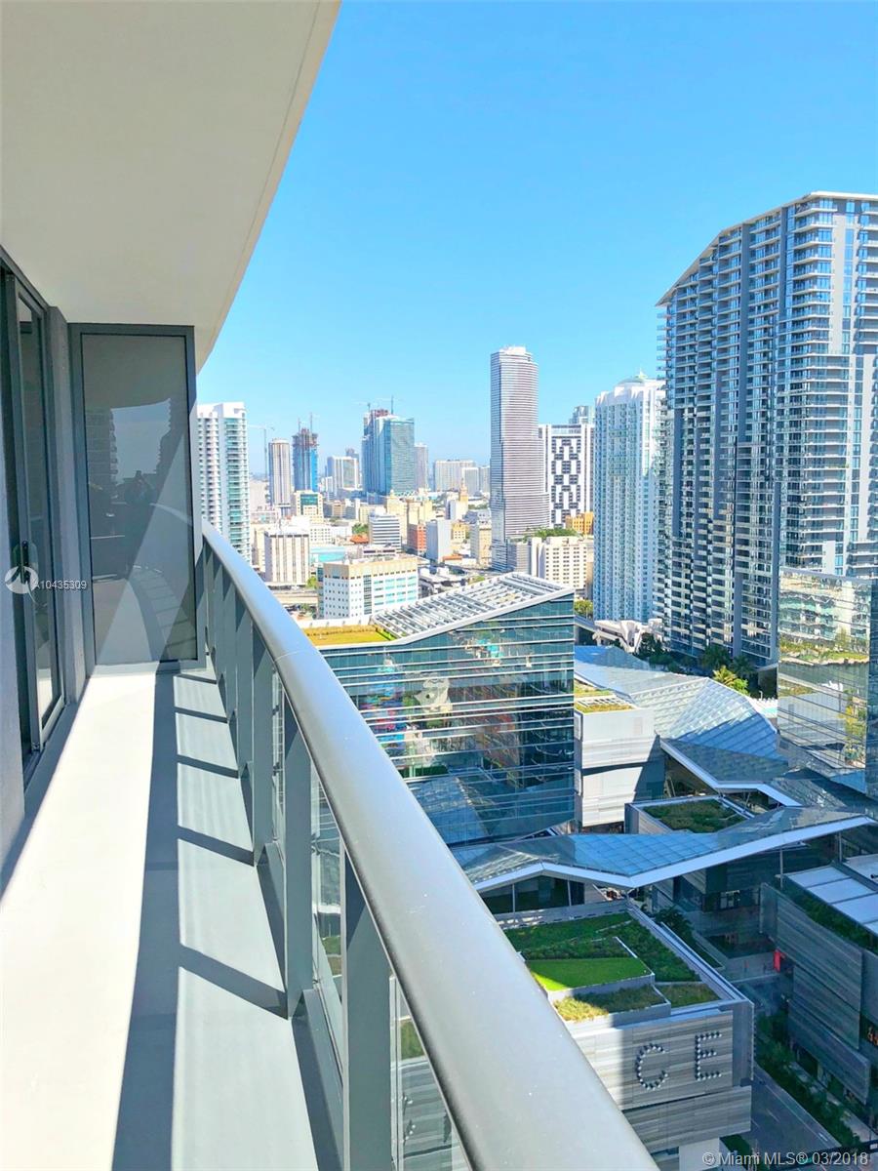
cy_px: 586
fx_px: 947
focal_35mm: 28
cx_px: 439
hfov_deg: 49.7
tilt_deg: -5.6
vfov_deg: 63.4
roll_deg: -1.4
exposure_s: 1/1779
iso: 20
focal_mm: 4
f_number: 1.8
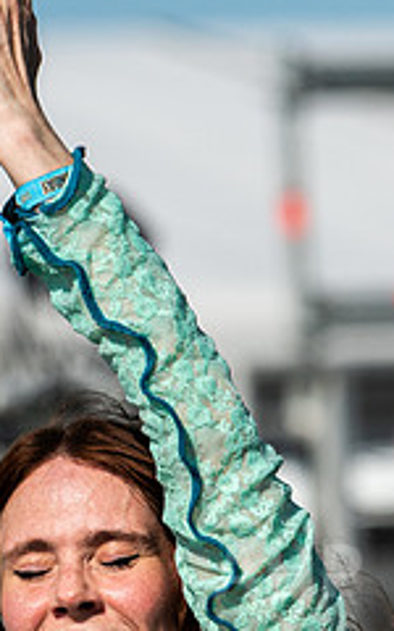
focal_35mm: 695
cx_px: 75
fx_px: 11940
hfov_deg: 1.9
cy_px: 659
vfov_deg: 3.0
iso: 200
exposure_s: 1/5000
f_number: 4
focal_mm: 170
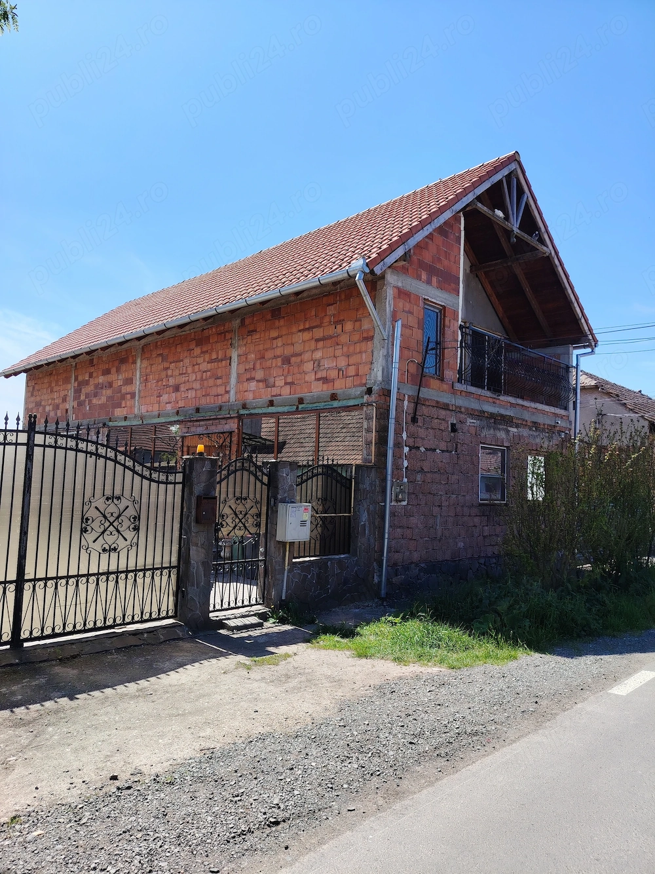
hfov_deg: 56.8
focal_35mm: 24
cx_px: 328
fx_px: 606
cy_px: 437
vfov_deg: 71.6
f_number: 1.75
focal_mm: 5.25
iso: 100
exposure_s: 1/720
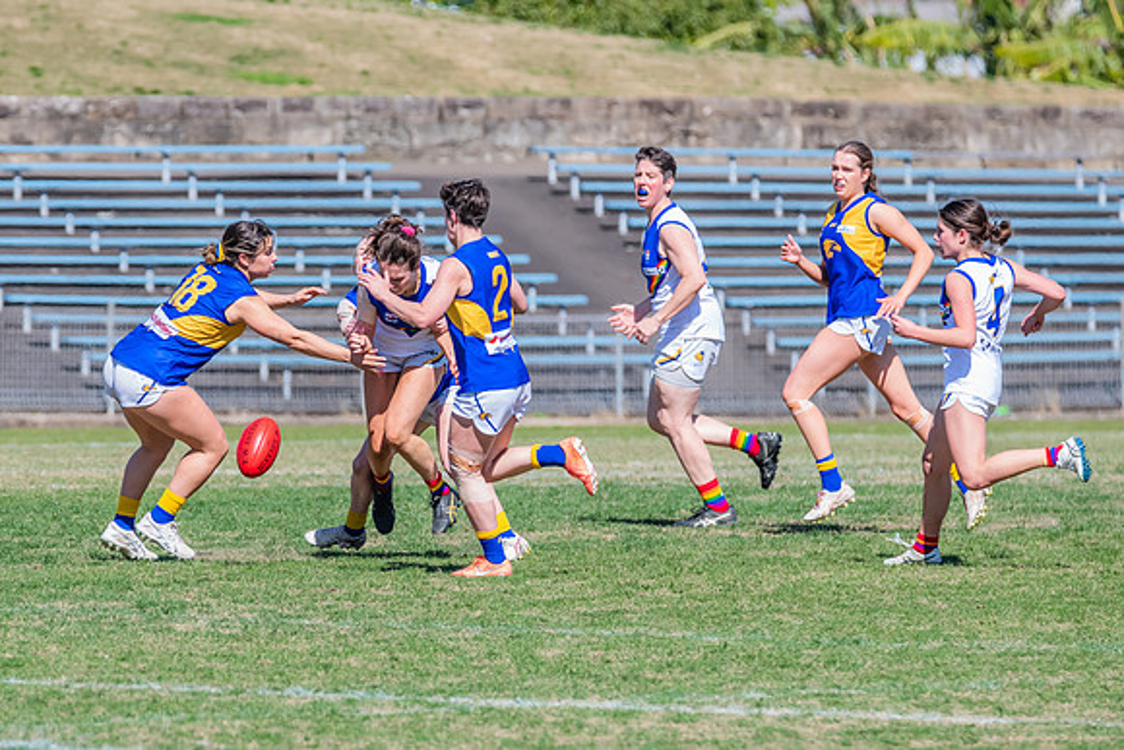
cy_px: 457
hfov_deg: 3.9
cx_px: 412
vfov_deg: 2.6
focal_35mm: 535
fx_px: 16705
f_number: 9
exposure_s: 1/1600
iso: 800
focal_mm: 380
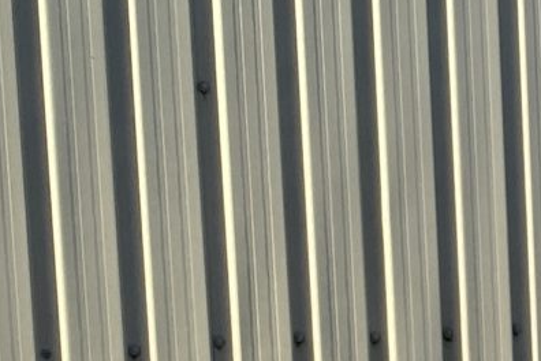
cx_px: 1015
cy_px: 692
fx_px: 2630
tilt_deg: -8.1
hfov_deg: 10.9
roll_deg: +0.8
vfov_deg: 7.6
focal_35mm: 175
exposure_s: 1/1232
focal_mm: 4.25
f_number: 1.8
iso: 32
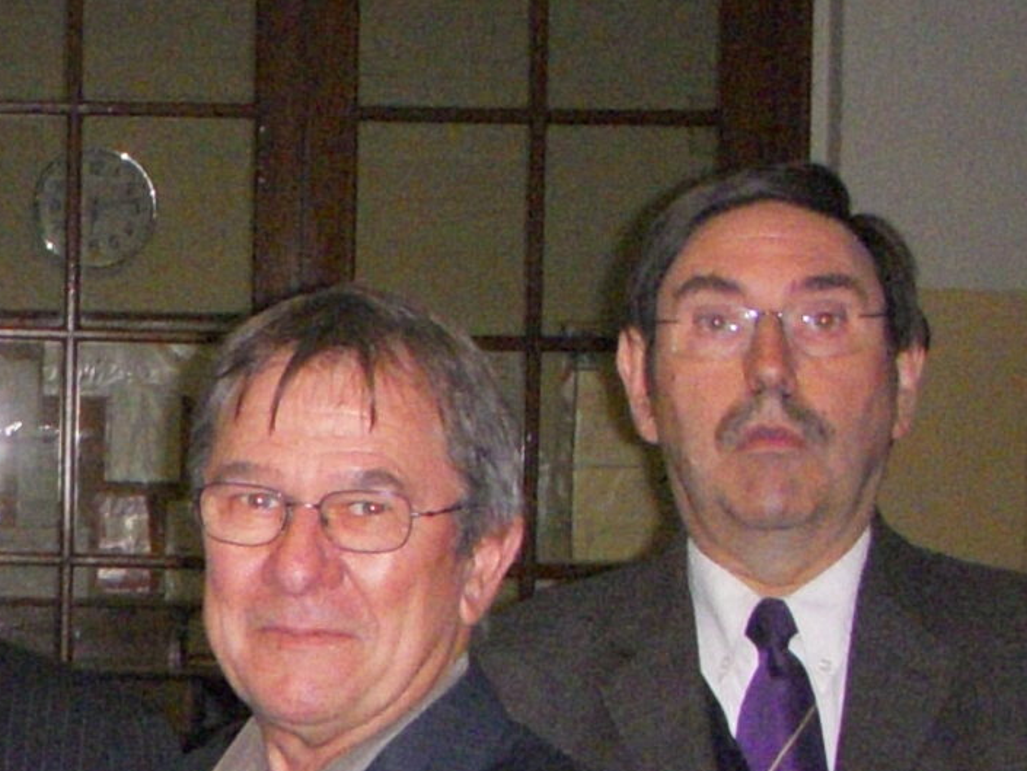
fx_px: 4095
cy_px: 956
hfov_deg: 13.2
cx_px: -663
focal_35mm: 138
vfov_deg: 10.5
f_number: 3.3
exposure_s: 1/200
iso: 640
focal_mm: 6.3
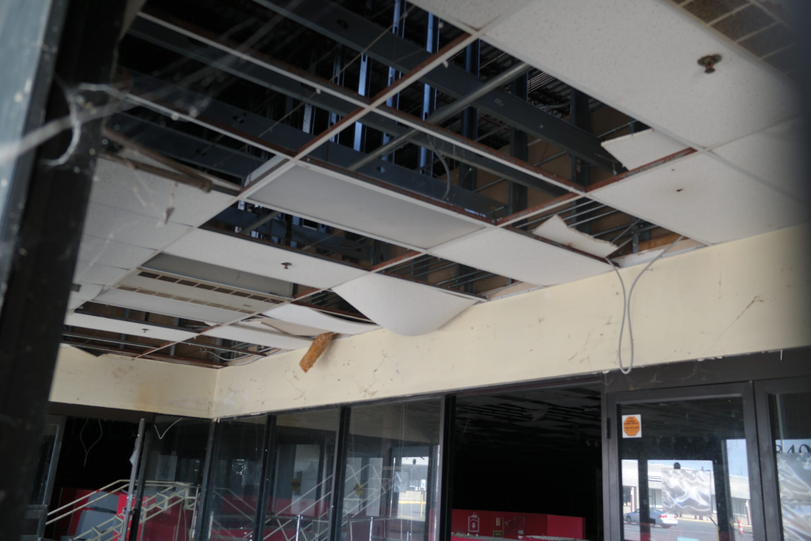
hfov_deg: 61.9
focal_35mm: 30
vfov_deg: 43.6
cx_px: 406
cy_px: 270
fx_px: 676
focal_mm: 20
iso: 200
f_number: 3.5
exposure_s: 1/60
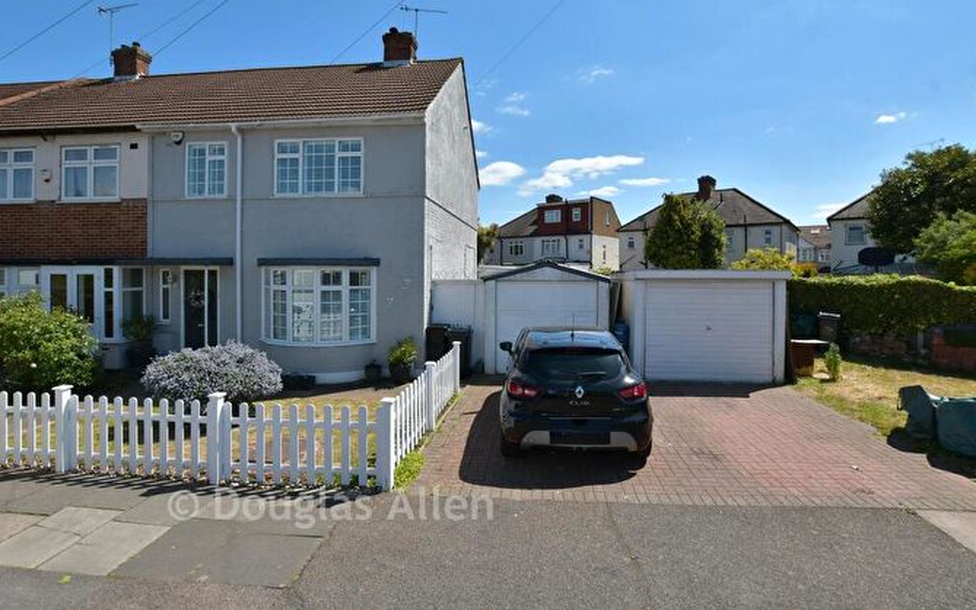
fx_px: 426
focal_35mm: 16
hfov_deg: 97.8
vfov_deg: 71.0
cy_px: 271
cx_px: 499
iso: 320
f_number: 8
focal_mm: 10
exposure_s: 1/1000
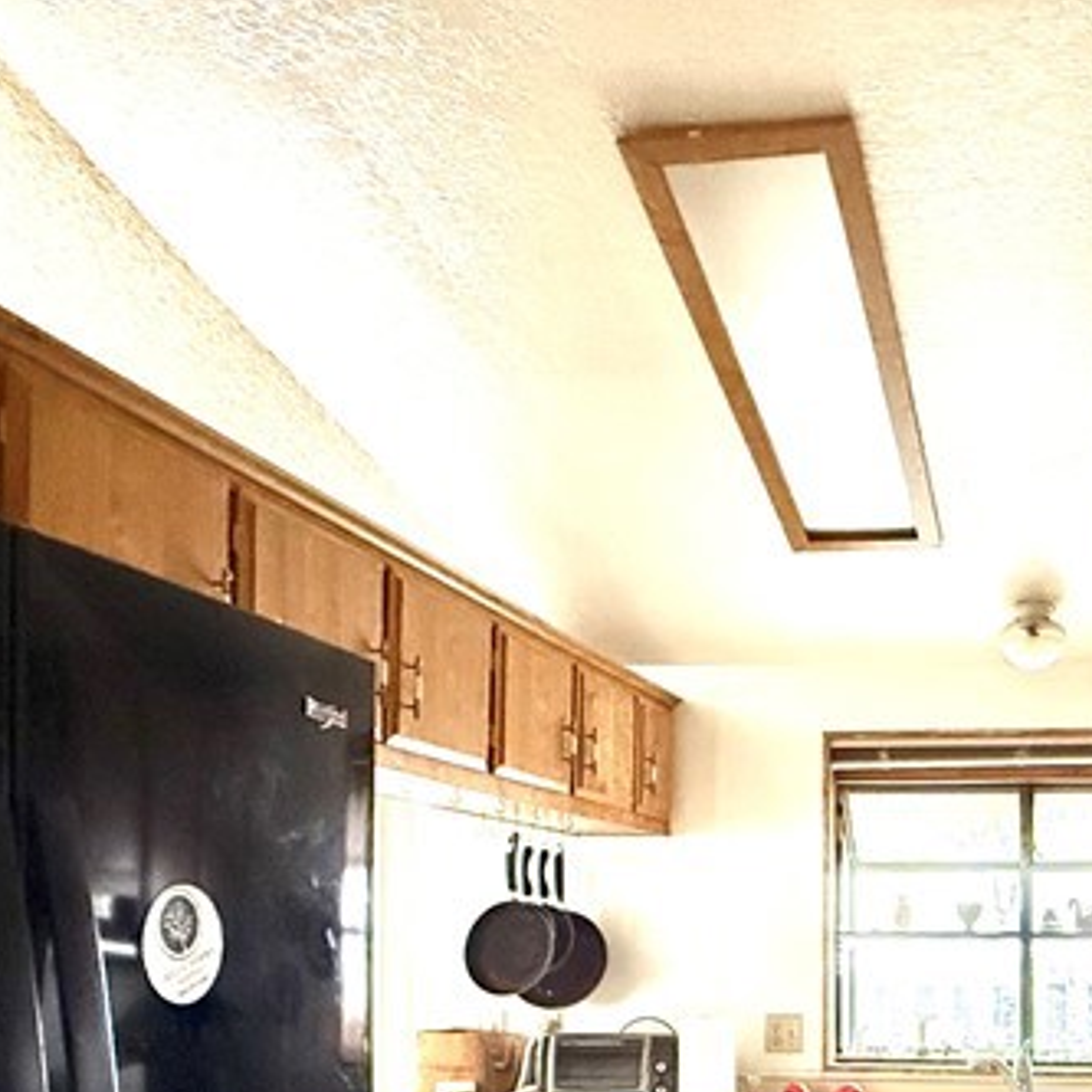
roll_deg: -0.1
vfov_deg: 41.3
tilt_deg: +0.1
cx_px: 925
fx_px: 1356
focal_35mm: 38
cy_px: 925
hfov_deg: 41.3
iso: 1250
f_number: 2.2
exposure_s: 1/60
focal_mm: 2.22
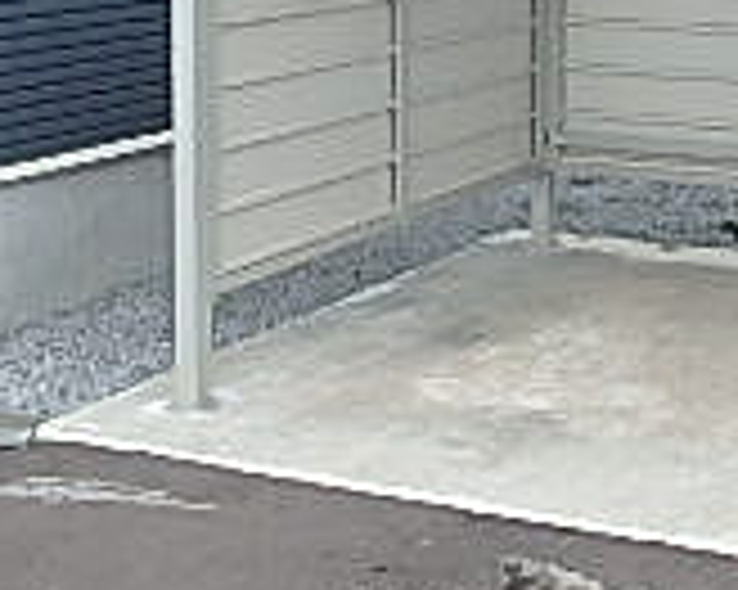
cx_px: 675
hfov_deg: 23.2
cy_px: -104
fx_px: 1746
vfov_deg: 18.3
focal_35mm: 80
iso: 125
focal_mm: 3.7
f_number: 3.5
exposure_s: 1/400
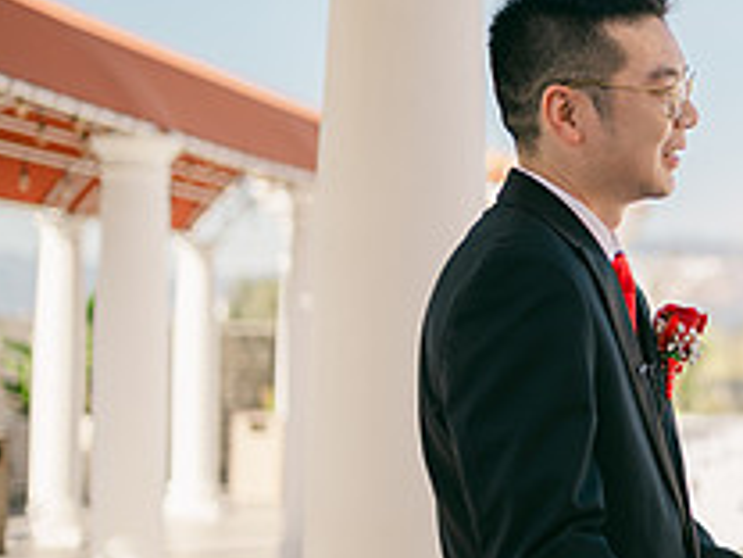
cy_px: 284
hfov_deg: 19.2
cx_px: 956
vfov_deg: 15.6
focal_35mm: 95
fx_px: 2039
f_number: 1.2
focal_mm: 35
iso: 64
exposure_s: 1/1600
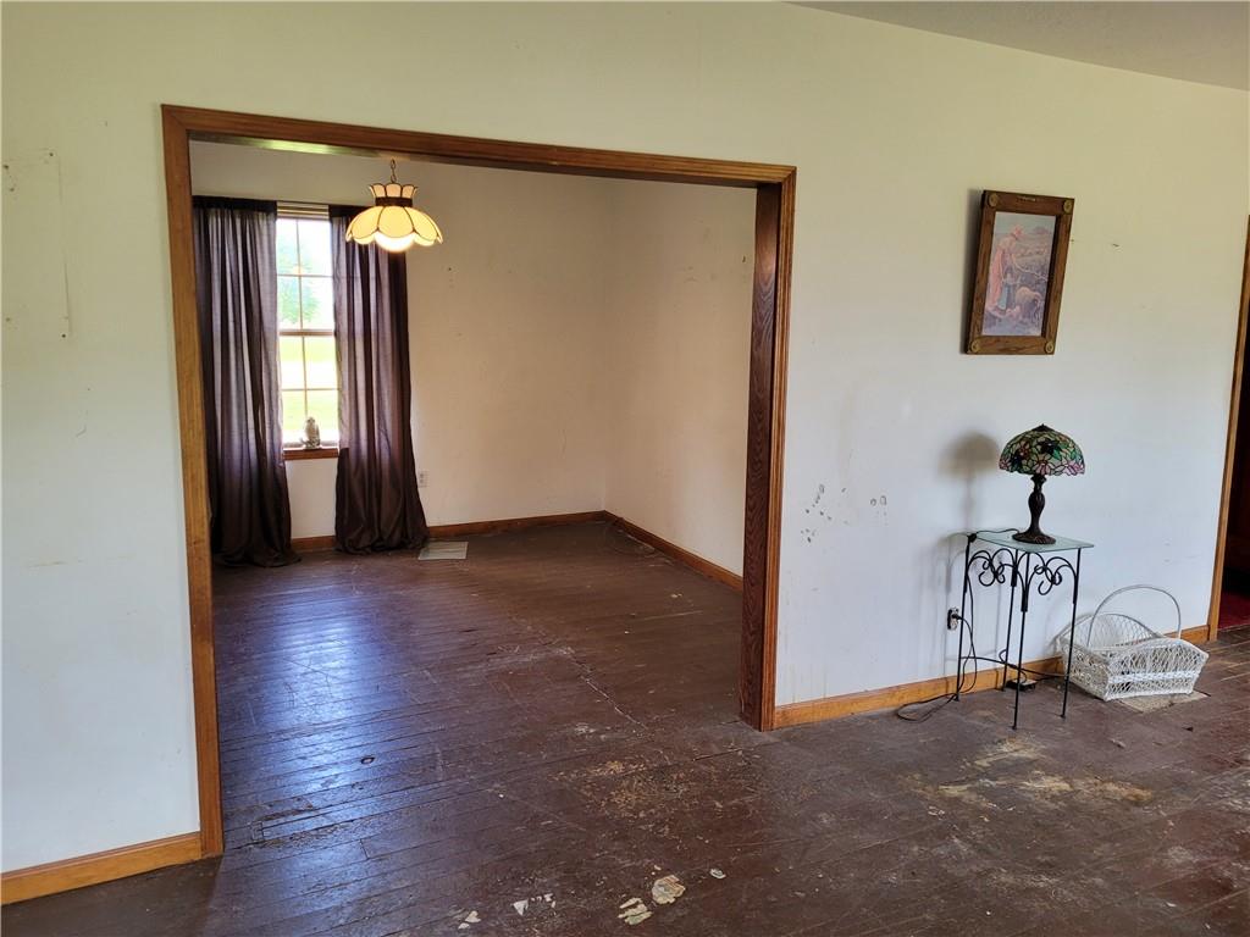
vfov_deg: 53.1
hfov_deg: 67.3
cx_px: 625
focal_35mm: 26
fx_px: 939
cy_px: 468
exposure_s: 1/119
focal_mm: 5.4
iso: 200
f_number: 1.8
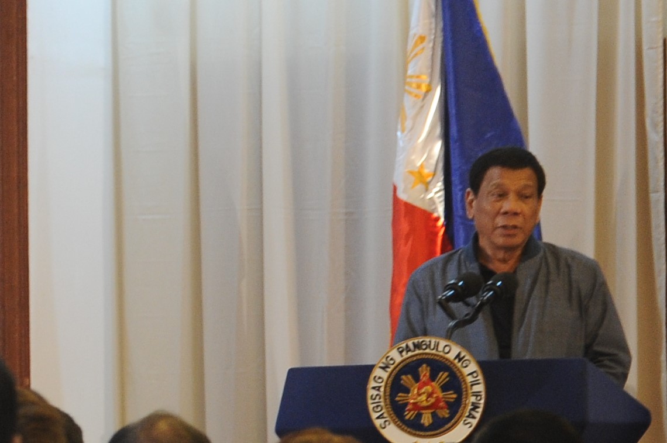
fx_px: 2147
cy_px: 222
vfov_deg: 11.8
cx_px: 334
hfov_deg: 17.7
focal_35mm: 116
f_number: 4.8
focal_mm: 116
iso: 1600
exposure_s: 1/40
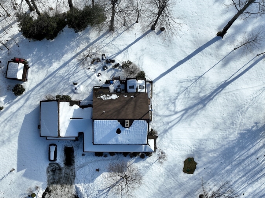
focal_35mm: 34
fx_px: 260
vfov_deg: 41.4
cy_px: 125
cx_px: 98
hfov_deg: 53.4
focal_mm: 12.29
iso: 100
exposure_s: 1/1250
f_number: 2.8
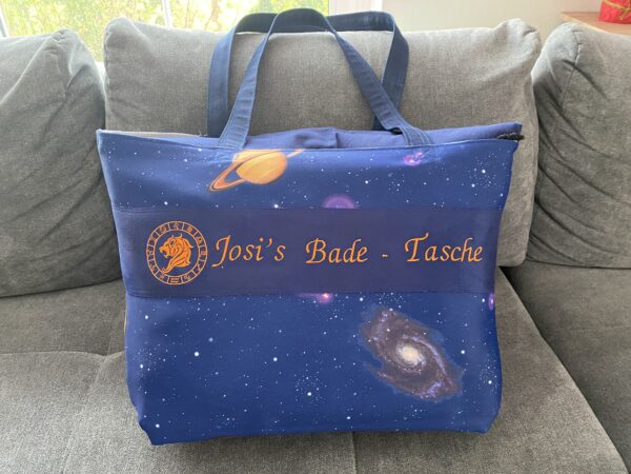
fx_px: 474
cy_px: 237
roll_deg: -1.3
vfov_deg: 53.1
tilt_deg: -35.0
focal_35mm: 26
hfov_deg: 67.3
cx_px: 316
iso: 500
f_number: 1.8
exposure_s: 1/40
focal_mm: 4.25
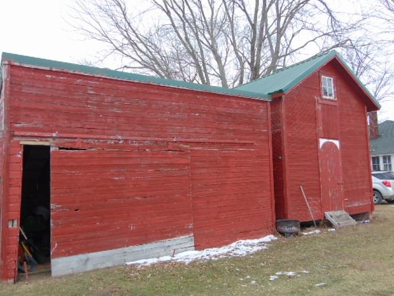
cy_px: 152
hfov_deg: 58.3
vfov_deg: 45.5
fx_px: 353
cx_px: 202
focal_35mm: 31
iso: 80
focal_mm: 5.4
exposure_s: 1/200
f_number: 3.1
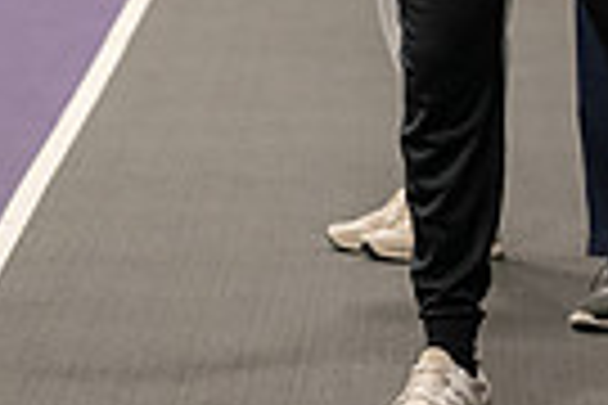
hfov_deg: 5.3
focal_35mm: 388
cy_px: -200
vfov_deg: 3.5
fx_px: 6552
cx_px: -113
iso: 2500
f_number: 3.2
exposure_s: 1/200
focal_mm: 90
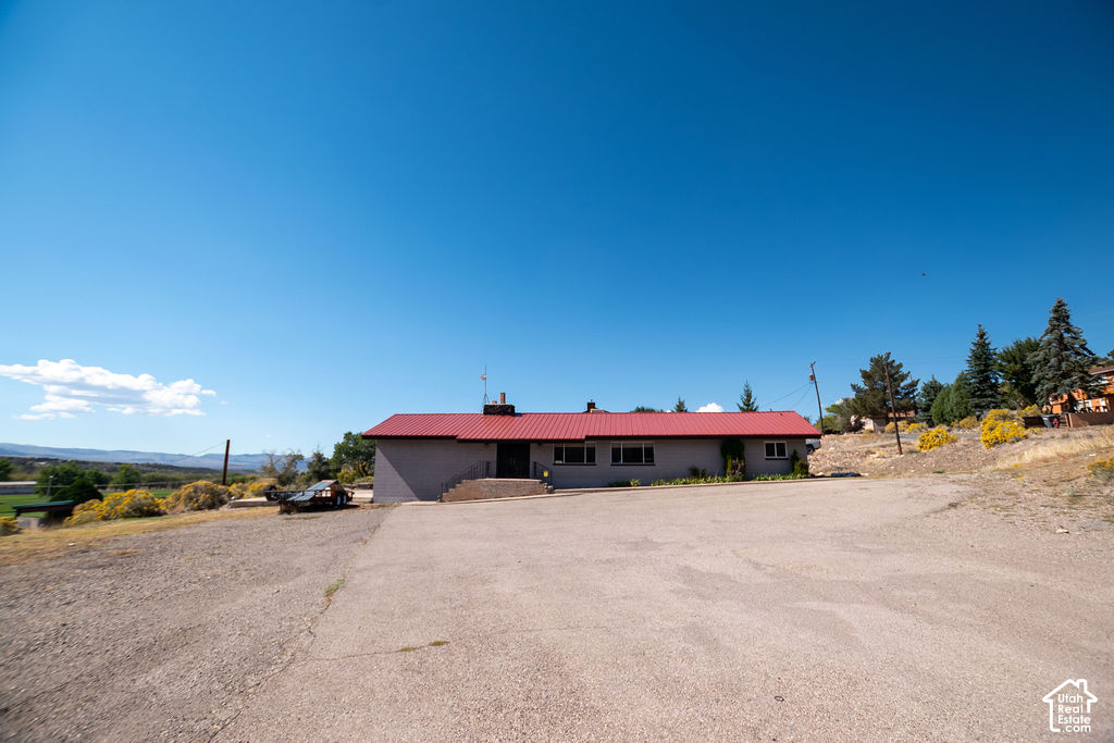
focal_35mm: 15
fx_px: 464
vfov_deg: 77.3
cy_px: 372
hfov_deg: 100.4
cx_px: 557
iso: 100
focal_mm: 10
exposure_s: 1/1600
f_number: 4
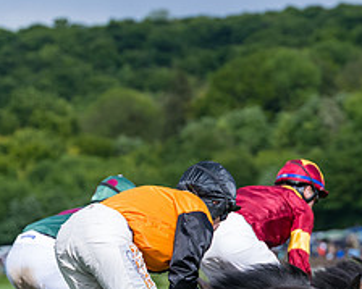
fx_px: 3480
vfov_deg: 4.7
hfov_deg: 6.0
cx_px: 203
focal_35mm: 325
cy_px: 328
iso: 400
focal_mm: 115
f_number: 4
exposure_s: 1/4000
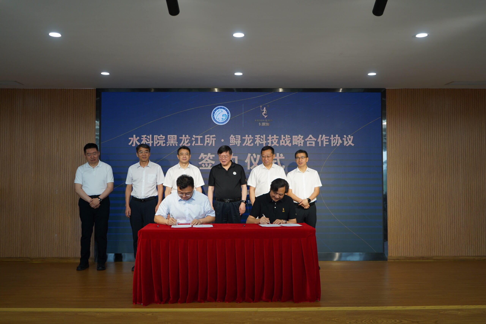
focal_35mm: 34
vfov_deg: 38.9
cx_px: 243
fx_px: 459
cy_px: 162
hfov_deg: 55.8
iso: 320
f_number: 4
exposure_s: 1/100
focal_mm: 34
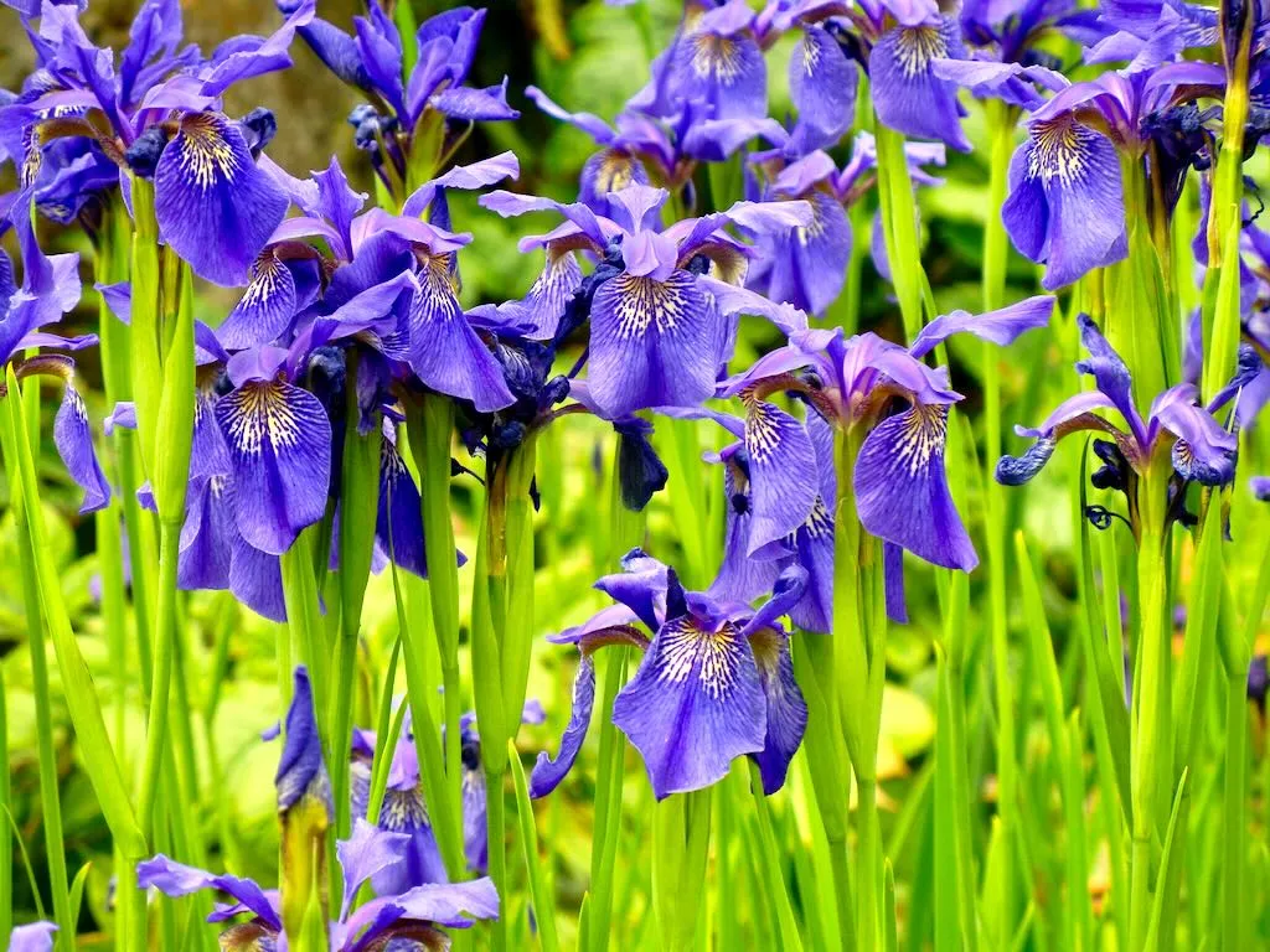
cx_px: 635
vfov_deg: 7.4
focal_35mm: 200
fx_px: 7338
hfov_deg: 9.9
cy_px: 476
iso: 160
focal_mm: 36
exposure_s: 1/287
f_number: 4.7
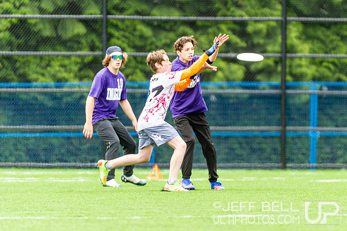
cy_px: 99
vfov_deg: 1.8
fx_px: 7237
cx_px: 241
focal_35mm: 751
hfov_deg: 2.7
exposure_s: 1/1000
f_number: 4
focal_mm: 400
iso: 450
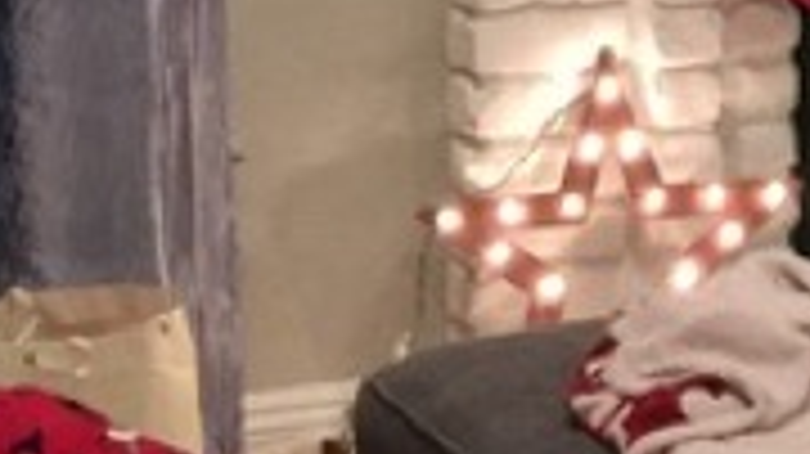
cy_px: -607
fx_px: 4529
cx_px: 1300
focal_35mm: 211
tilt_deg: -1.8
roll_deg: -0.8
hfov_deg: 9.8
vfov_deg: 5.6
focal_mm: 4.15
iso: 80
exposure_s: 1/4
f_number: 2.2
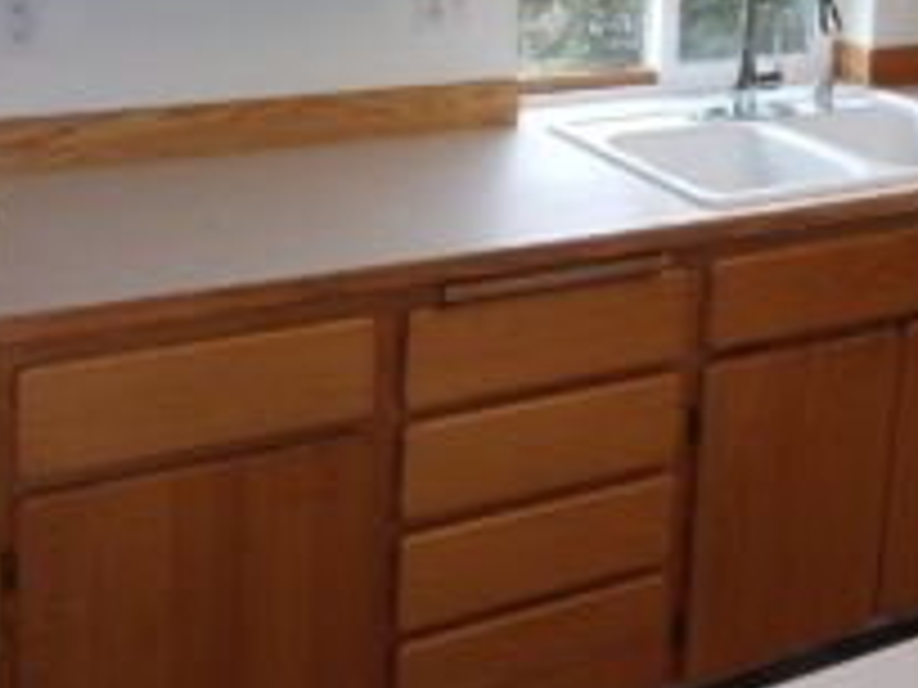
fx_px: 1459
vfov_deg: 25.5
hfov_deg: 34.7
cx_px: 590
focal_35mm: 55
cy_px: 40
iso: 200
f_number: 3.9
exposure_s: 1/34
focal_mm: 5.1
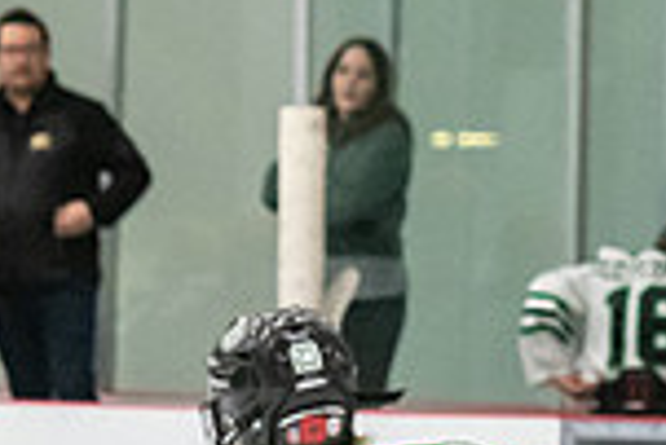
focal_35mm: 643
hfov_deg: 3.2
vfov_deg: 2.1
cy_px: 826
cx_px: -231
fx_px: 11907
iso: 4000
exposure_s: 1/800
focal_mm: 110
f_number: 2.8
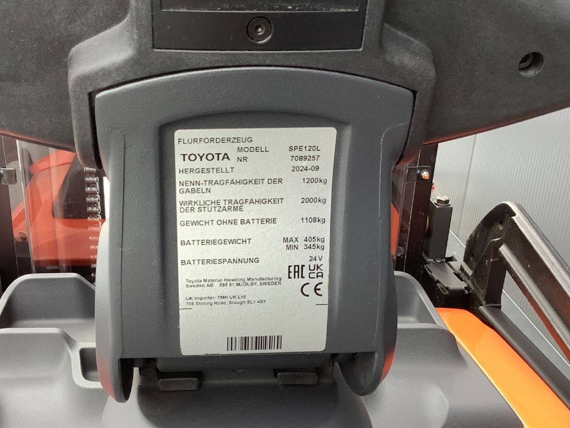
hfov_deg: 47.5
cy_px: 206
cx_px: 220
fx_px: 642
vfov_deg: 36.8
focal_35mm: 39
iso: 50
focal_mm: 3.3
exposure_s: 1/120
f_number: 2.4
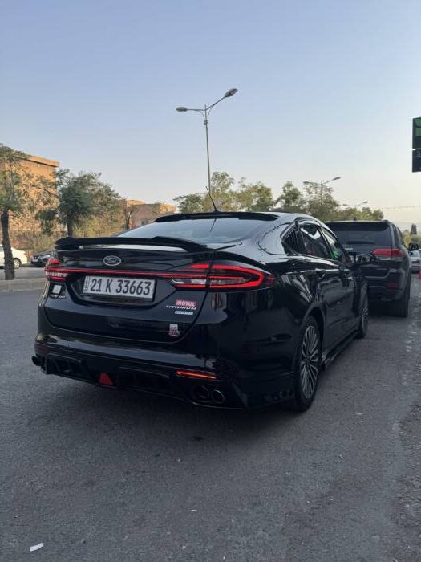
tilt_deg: -4.7
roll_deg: +1.3
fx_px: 389
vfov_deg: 71.6
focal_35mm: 24
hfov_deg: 56.8
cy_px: 281
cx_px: 210
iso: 80
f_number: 1.78
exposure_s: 1/2174
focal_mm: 6.76
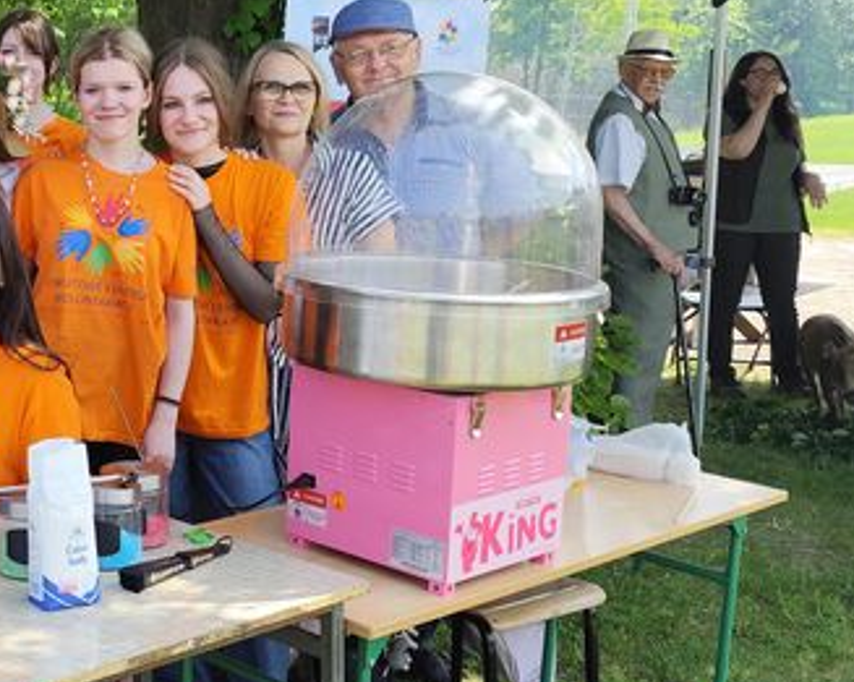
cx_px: -24
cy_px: 293
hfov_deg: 31.3
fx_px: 1389
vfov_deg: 27.5
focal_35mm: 55
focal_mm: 6.19
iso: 50
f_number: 1.65
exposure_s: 1/276
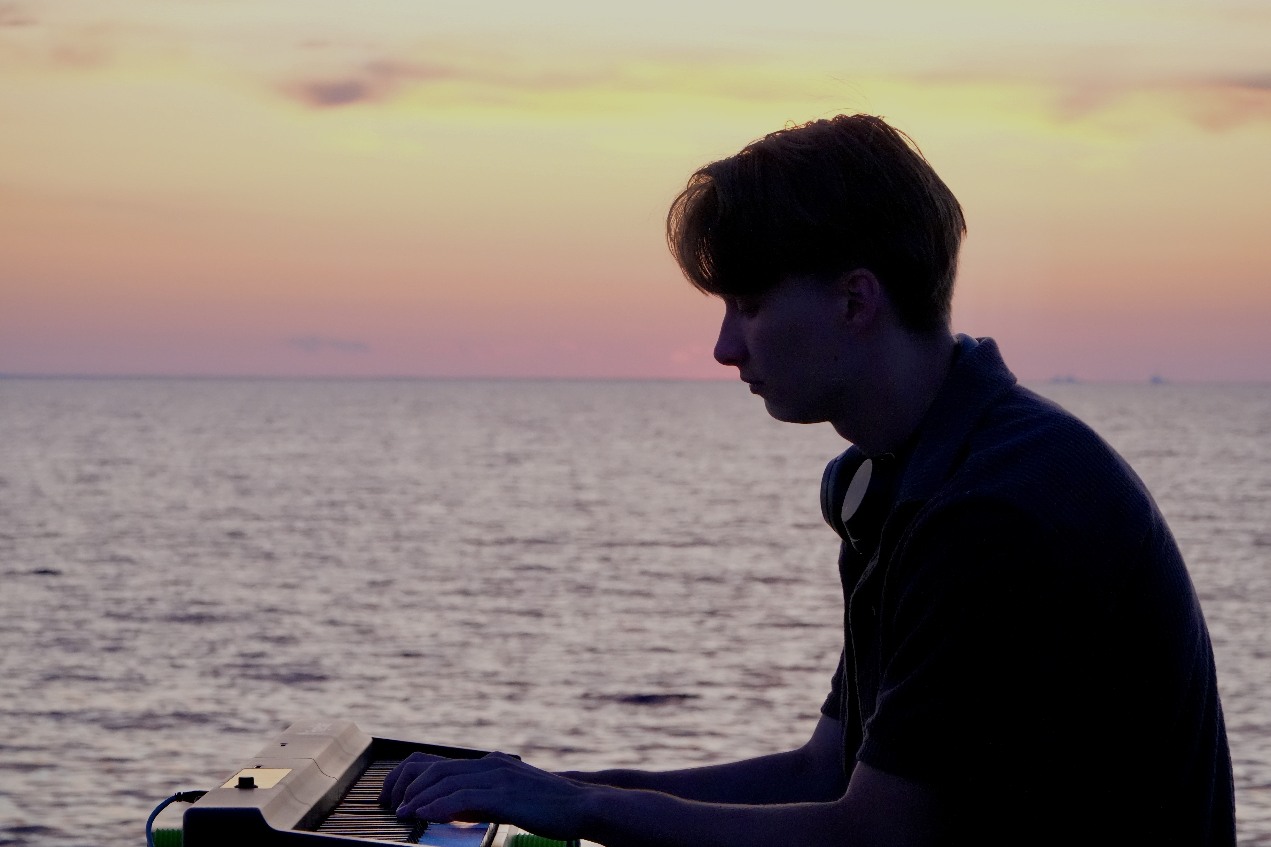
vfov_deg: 11.3
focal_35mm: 122
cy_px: 424
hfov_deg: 16.9
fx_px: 4289
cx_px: 636
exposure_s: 1/160
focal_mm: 81
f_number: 11
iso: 3200
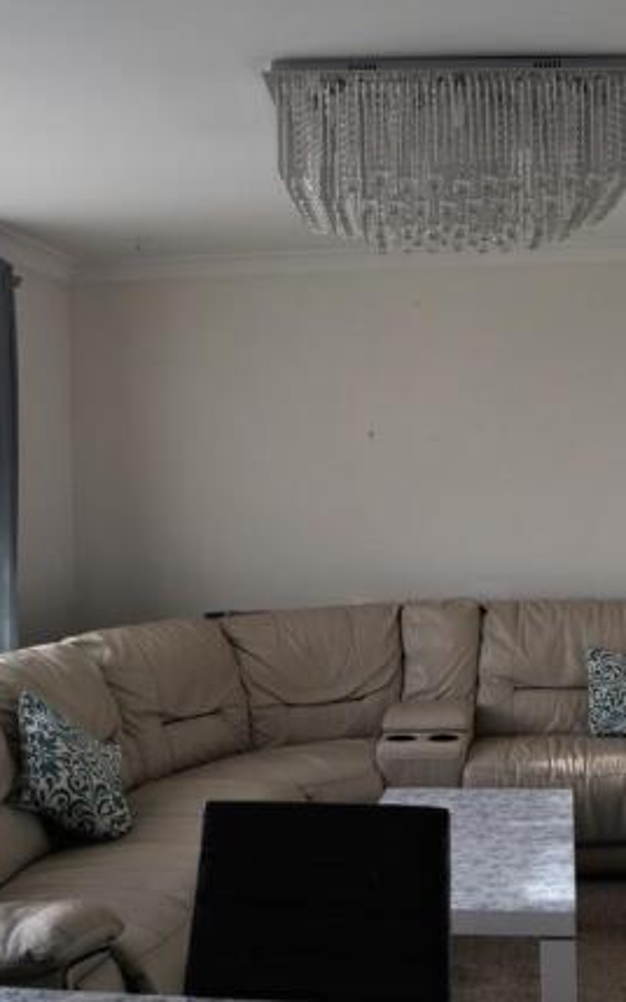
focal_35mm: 42
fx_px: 1147
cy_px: 502
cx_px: 439
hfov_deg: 30.2
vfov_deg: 47.2
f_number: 5.6
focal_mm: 18
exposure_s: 1/125
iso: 220
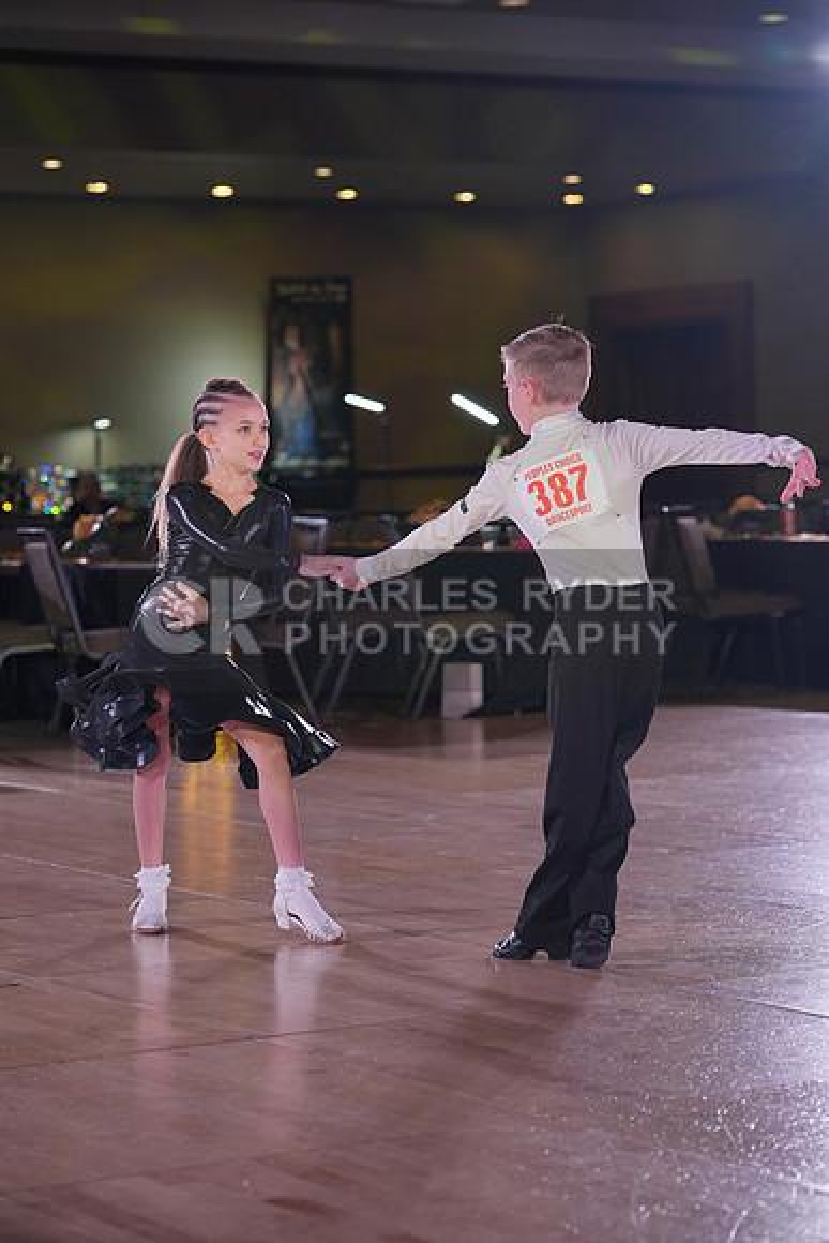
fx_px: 3210
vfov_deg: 21.9
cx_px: 414
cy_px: 622
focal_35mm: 93
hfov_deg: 14.7
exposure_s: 1/400
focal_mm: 93
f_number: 4
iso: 800
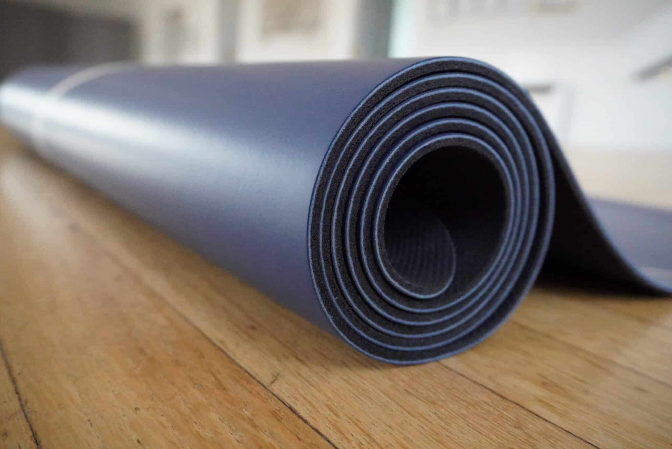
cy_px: 224
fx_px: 588
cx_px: 336
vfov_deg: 41.7
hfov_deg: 59.5
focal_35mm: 32
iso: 10000
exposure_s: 1/1000
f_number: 5
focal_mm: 21
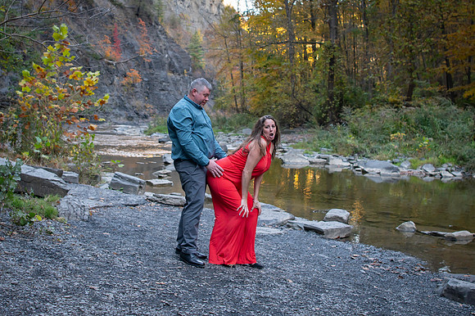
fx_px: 654
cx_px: 215
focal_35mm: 50
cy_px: 99
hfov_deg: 39.9
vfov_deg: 27.0
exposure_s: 1/320
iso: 640
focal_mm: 24
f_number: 2.8
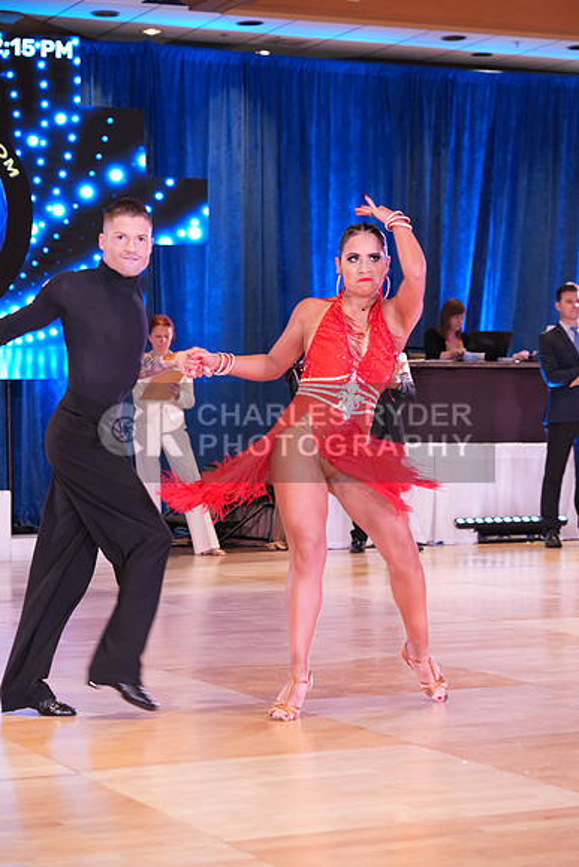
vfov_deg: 24.2
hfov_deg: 16.3
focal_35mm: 84
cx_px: 290
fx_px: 2025
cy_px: 434
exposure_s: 1/200
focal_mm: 84
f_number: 5
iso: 2000
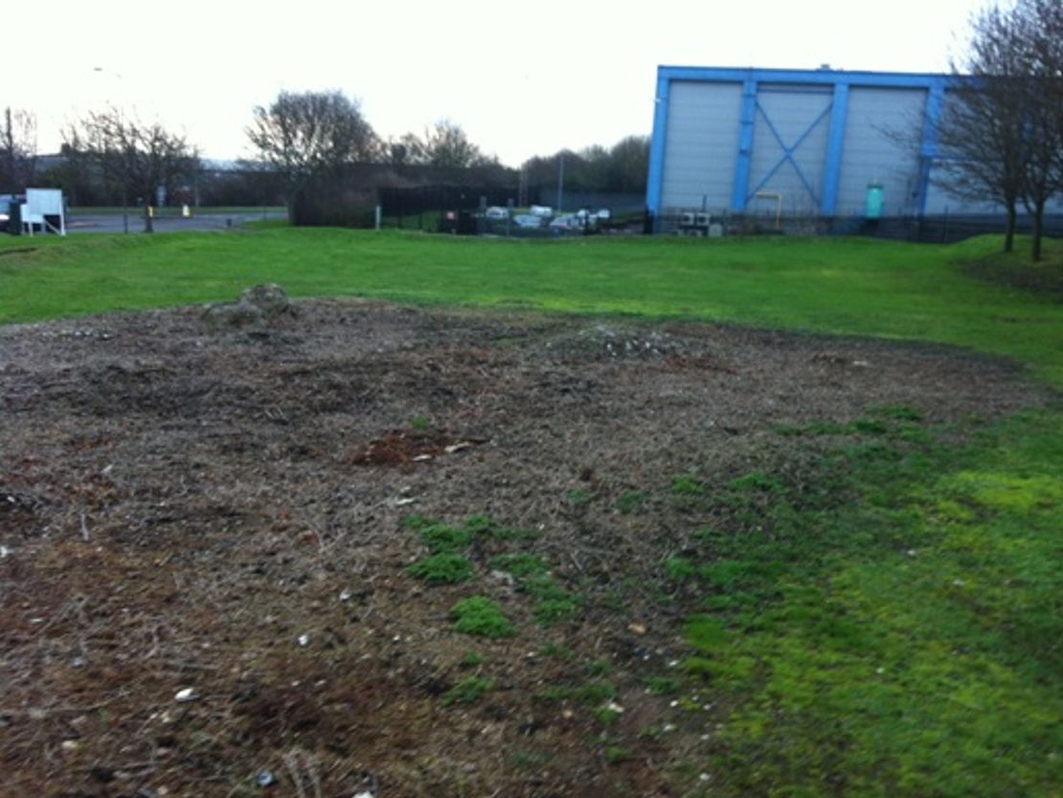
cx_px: 532
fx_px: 1075
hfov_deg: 52.6
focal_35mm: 35
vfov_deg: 40.7
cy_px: 399
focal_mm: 3.85
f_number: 2.8
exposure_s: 1/17
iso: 80
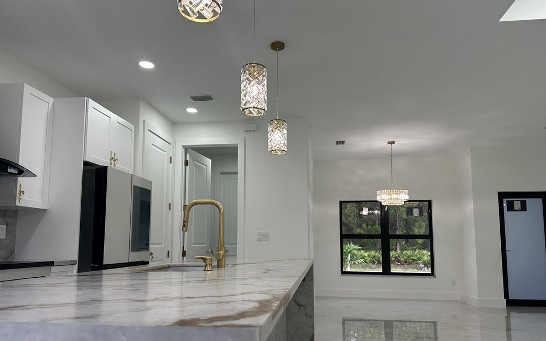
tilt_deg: +5.4
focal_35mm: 26
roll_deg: -0.1
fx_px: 387
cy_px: 202
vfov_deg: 47.3
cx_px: 272
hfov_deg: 70.4
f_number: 1.78
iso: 100
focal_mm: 6.86
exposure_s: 1/120
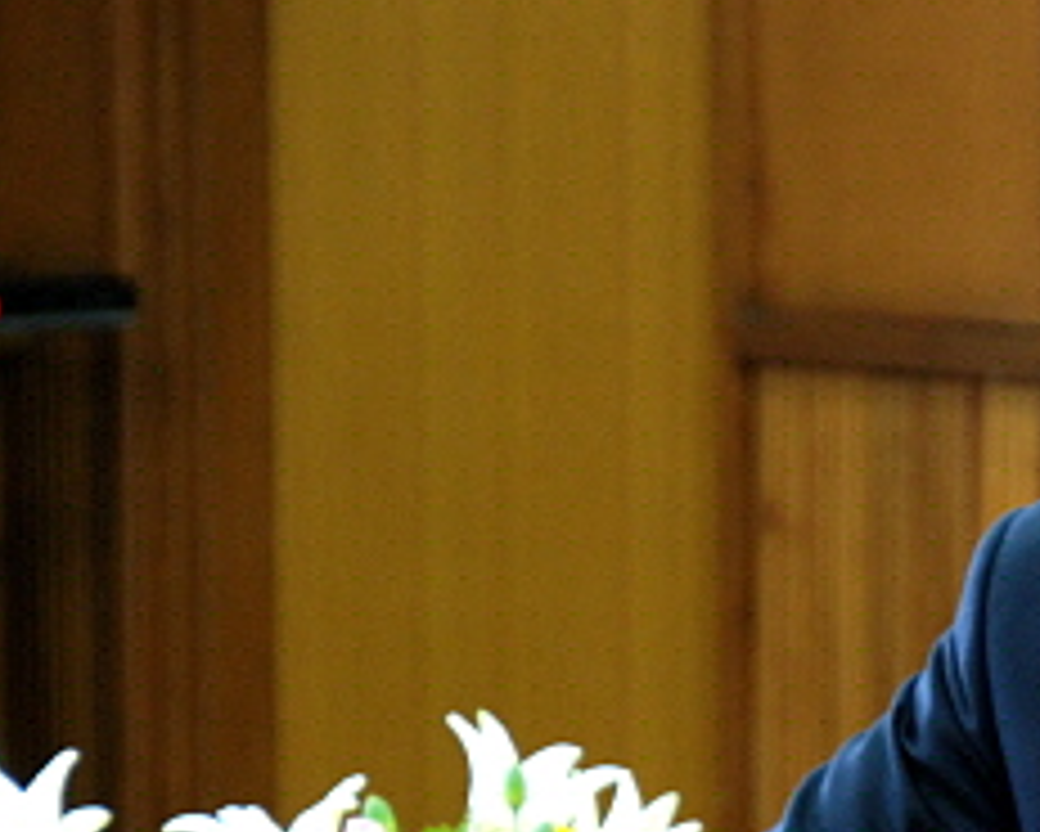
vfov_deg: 3.9
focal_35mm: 396
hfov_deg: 4.9
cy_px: 645
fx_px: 12194
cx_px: 1045
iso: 800
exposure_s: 1/15
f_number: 5.6
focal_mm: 130
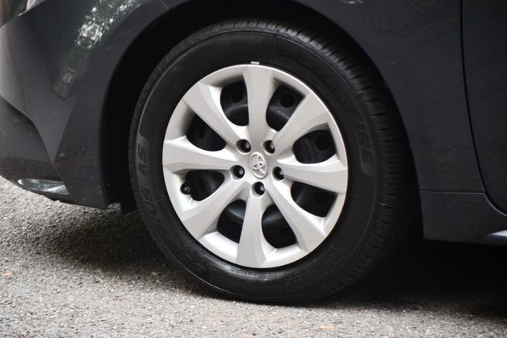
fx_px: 2745
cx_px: 254
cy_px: 169
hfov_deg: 10.6
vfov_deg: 7.0
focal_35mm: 195
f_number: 4.8
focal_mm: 130
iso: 800
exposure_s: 1/160
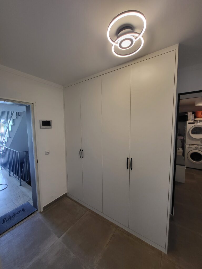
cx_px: 101
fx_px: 101
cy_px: 134
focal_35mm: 13
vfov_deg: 106.2
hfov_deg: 89.9
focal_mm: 1.74
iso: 80
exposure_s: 1/50
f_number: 2.2
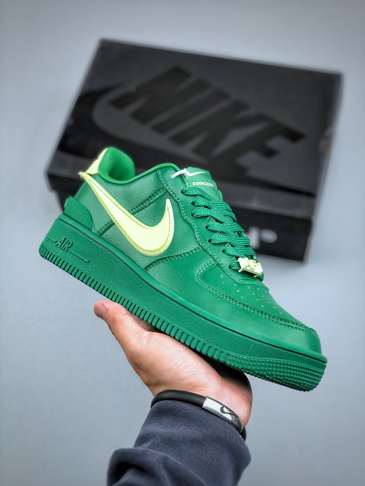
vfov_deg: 33.8
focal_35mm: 57
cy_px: 243
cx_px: 182
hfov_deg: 25.7
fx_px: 801
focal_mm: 6.6
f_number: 2.8
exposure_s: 1/50
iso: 32
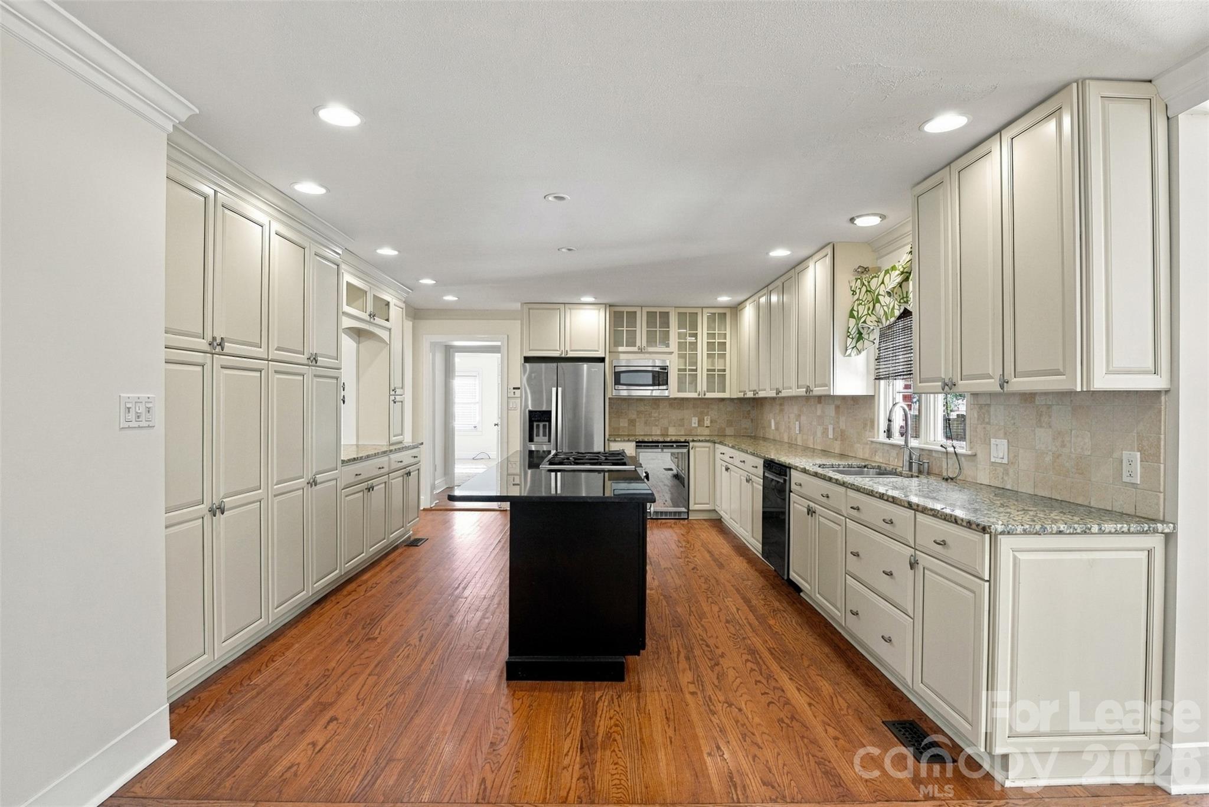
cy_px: 404
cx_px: 604
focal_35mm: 16
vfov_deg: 72.1
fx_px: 554
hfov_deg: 95.0
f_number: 8
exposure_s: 1/80
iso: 200
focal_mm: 11
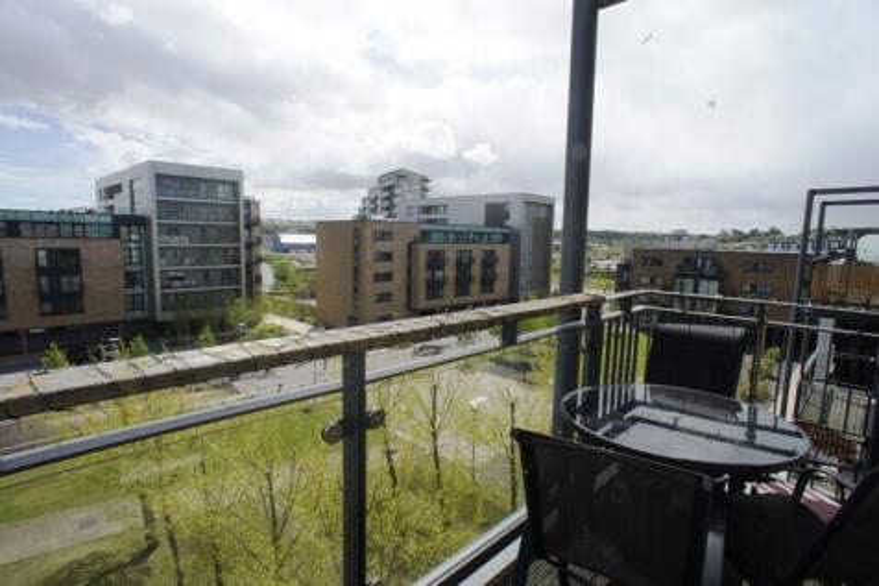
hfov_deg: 73.8
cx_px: 440
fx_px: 586
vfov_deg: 53.1
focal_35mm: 24
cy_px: 293
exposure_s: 1/160
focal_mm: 16
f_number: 16
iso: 200
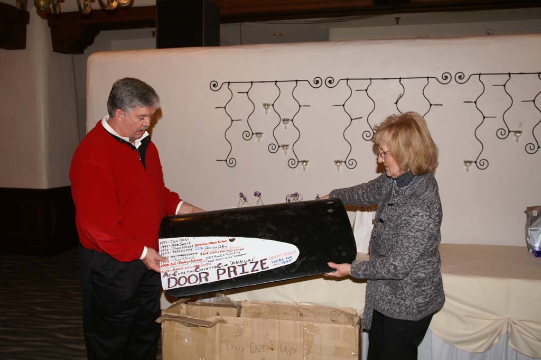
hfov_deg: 57.3
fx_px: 496
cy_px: 180
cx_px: 270
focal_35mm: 33
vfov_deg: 39.9
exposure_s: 1/60
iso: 200
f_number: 3.5
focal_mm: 22
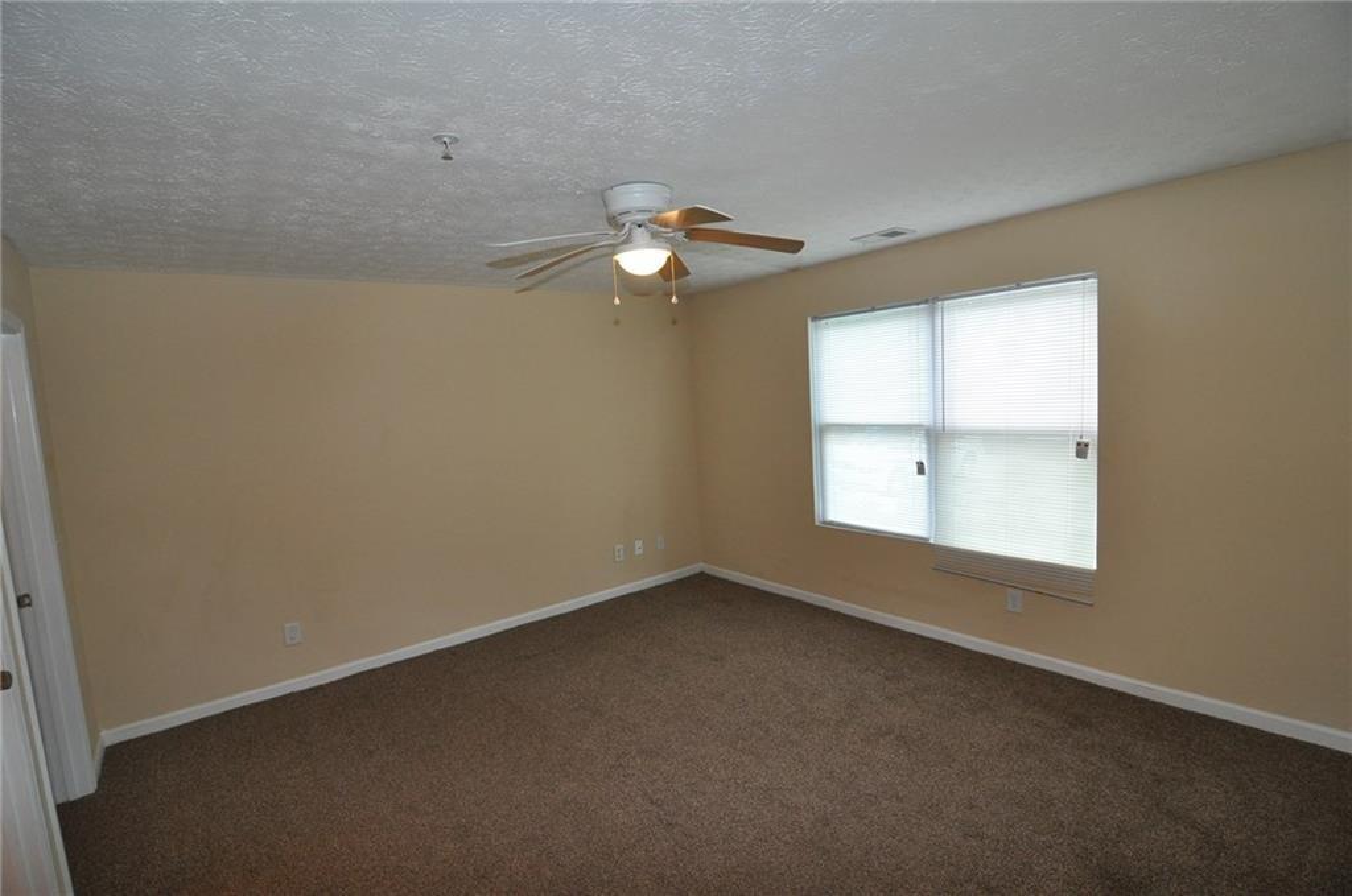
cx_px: 676
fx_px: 619
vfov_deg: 71.9
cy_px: 448
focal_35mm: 16
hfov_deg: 95.1
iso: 800
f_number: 5.6
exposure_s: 1/60
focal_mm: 11
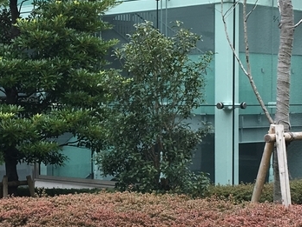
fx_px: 872
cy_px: 151
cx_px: 69
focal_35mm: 100
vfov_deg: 14.8
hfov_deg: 19.5
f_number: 2.2
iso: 25
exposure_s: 1/373
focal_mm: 4.15
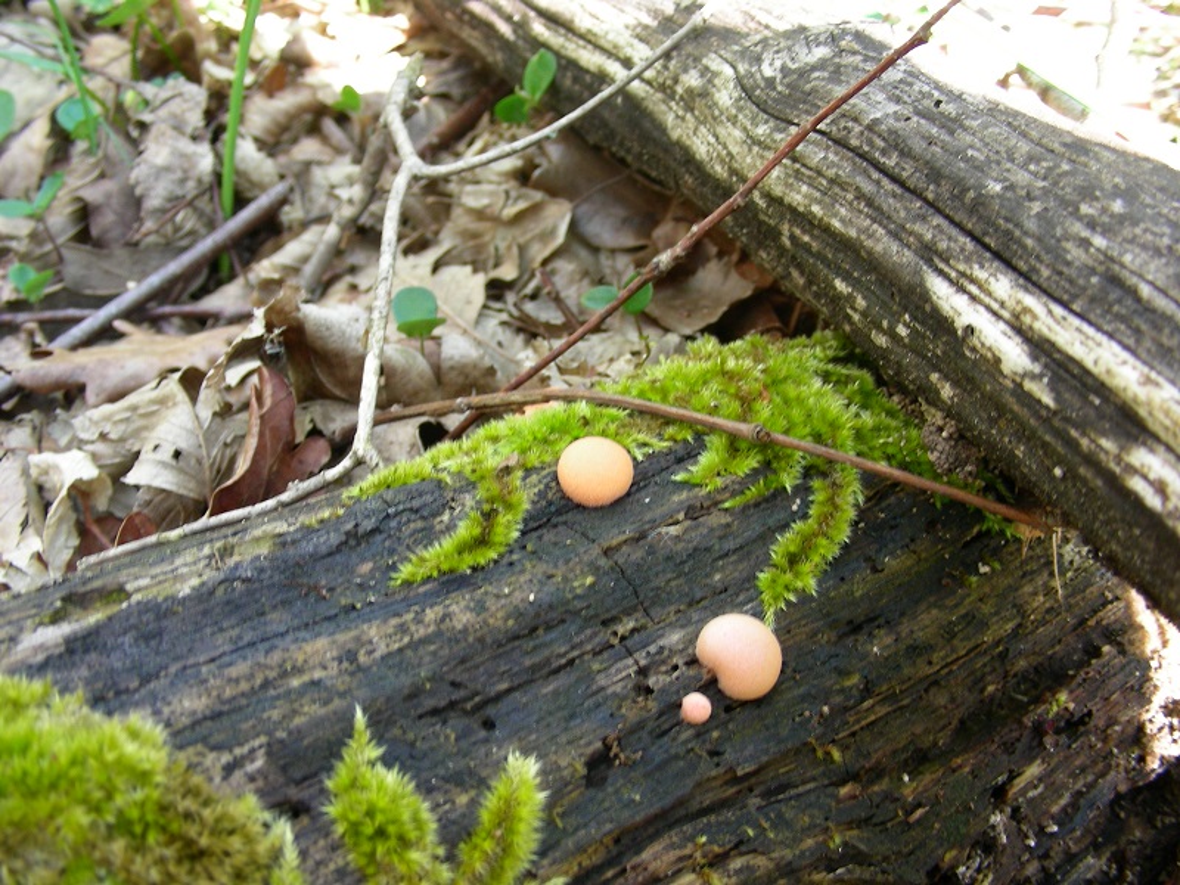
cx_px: 590
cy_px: 442
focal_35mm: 38
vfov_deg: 37.7
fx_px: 1295
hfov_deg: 49.0
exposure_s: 1/15.1
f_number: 3.5
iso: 50
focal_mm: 6.3
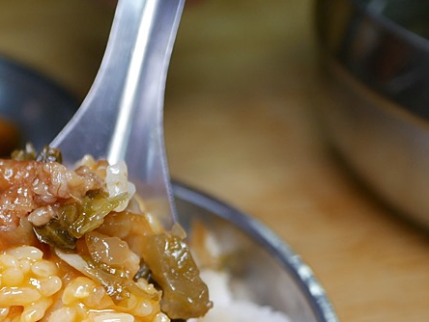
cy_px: 352
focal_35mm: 63
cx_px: 46
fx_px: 782
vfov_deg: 22.1
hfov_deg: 29.5
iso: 200
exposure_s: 1/100
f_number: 2.5
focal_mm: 14
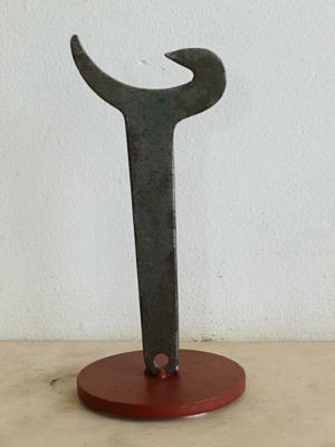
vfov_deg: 28.2
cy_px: 224
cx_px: 168
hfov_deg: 21.3
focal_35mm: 69
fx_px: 890
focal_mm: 12.3
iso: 320
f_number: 4.6
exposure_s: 1/80
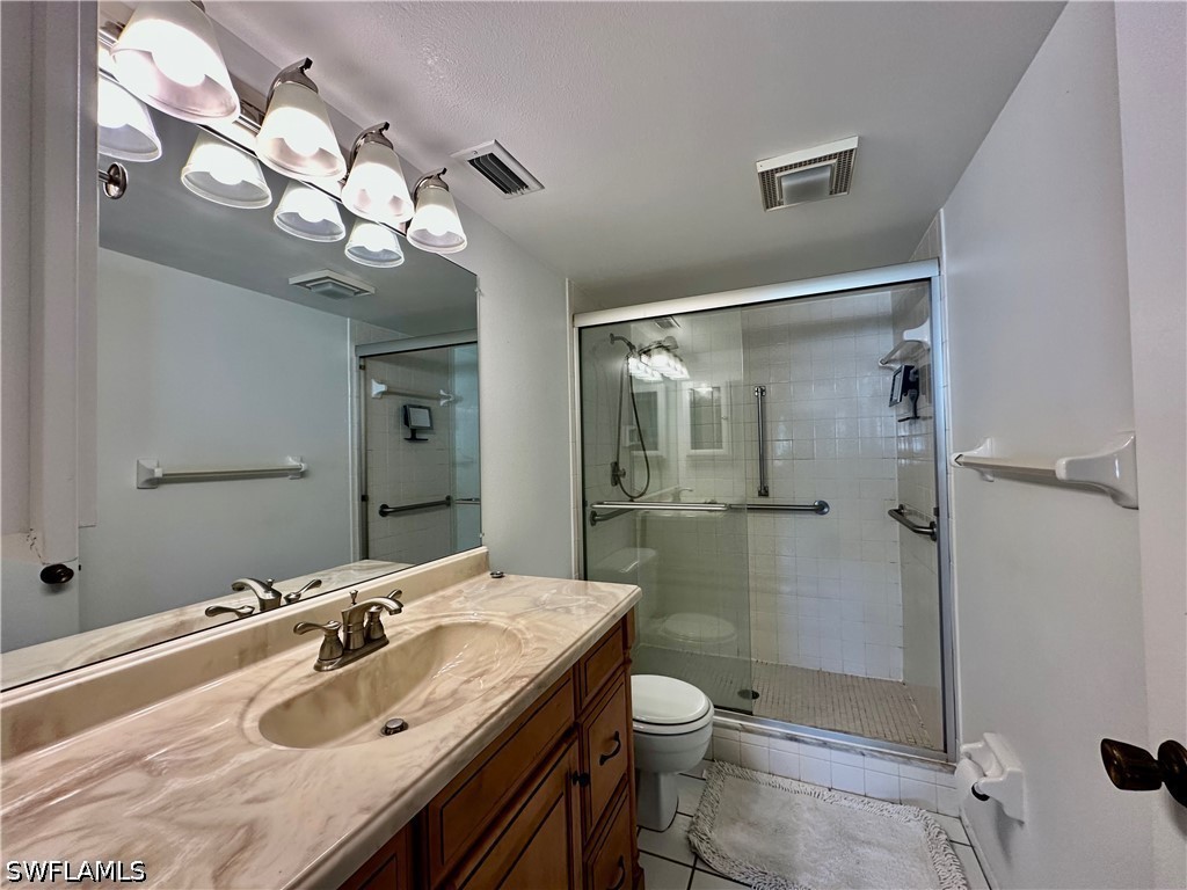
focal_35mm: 14
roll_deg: +1.3
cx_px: 594
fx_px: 480
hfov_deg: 102.1
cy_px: 445
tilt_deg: +1.2
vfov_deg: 85.7
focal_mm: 2.22
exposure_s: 1/120
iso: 200
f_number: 2.2
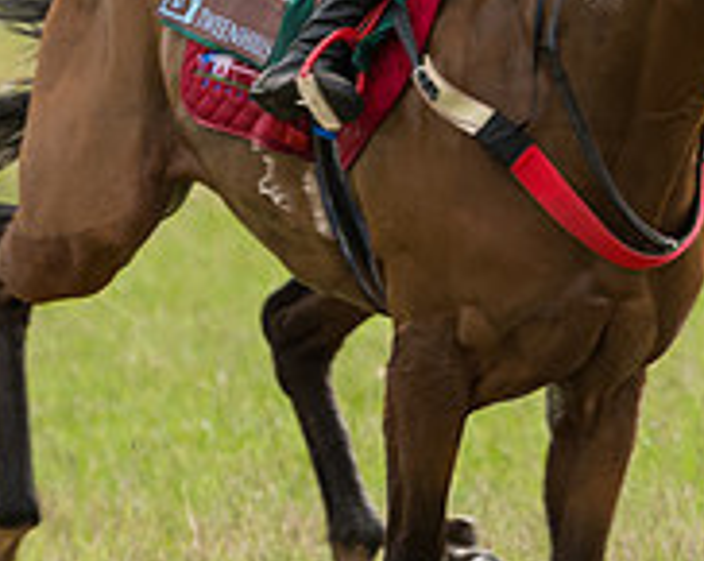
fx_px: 17703
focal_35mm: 851
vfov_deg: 1.8
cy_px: 211
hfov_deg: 2.3
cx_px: 554
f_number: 4
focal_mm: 135
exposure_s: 1/800
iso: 250
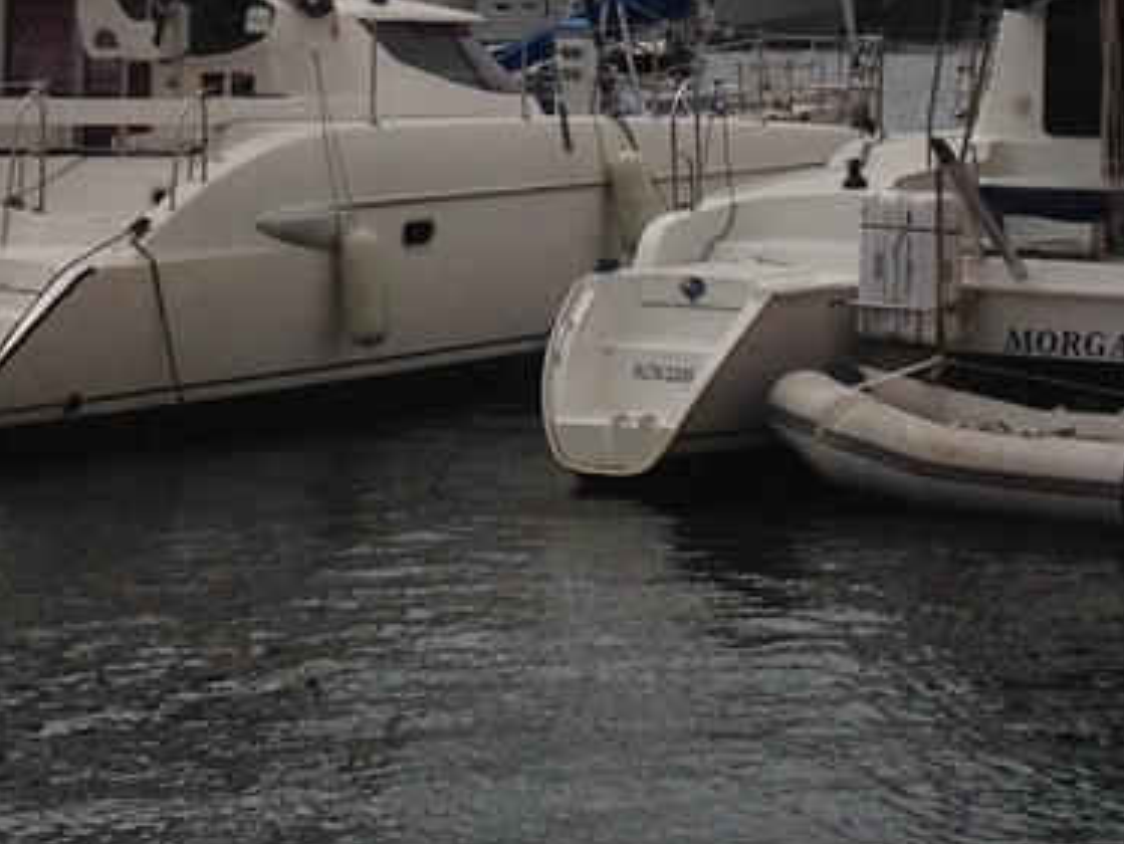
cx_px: 449
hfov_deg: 13.2
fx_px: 4872
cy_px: -585
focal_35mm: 150
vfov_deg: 9.5
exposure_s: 1/5025
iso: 64
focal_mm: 4.28
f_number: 2.4
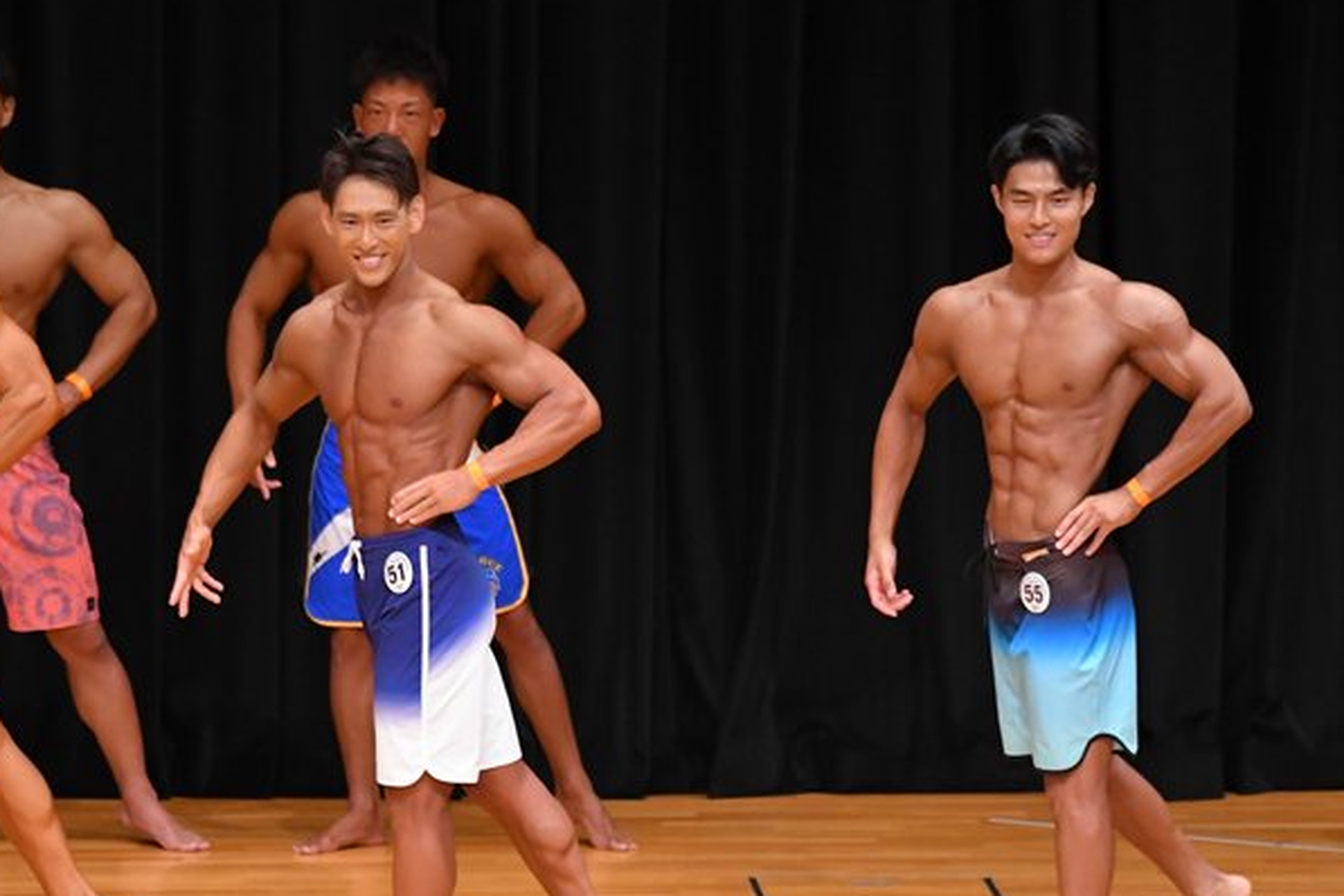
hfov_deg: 6.2
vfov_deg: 4.2
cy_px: 531
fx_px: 12356
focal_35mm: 331
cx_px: 553
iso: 4000
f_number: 5.6
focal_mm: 170
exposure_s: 1/400
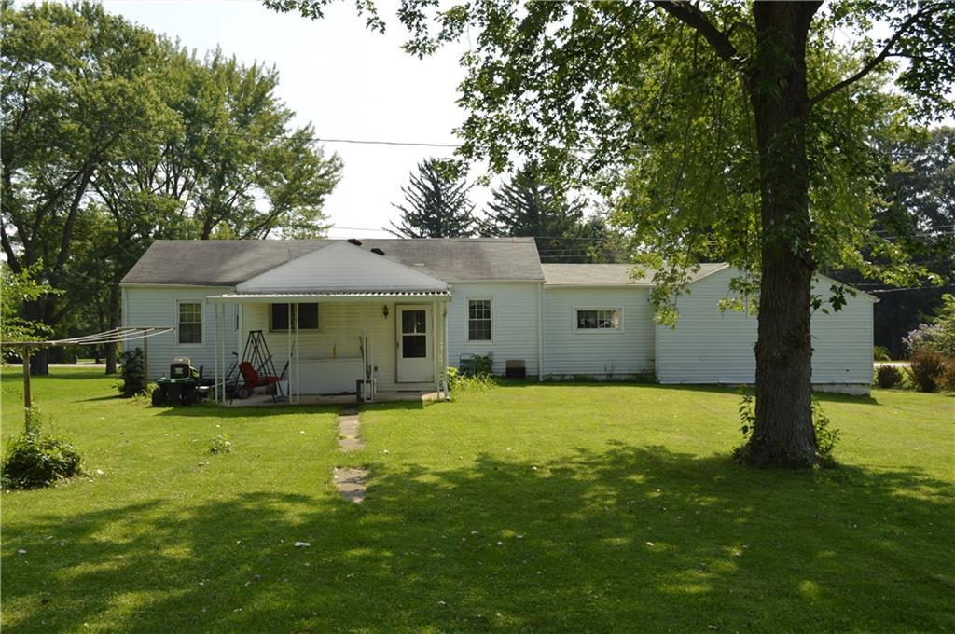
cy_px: 317
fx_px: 1033
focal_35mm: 39
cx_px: 478
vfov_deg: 34.1
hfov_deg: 49.6
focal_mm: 26
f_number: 8
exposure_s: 1/200
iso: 100
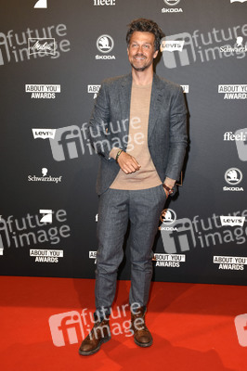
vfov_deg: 41.1
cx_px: 124
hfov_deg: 28.0
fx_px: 495
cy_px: 186
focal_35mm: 48
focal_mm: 32
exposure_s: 1/125
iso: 1000
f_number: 6.3
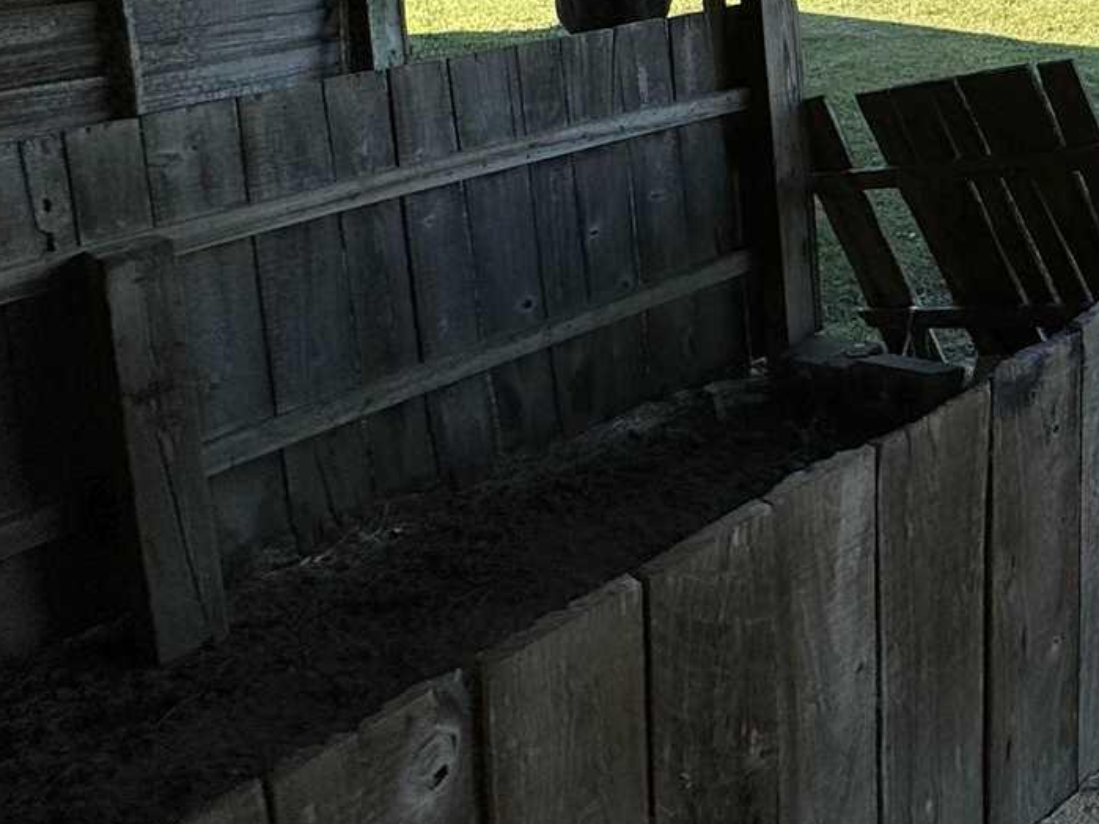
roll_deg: -1.4
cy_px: -86
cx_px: 1368
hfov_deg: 34.8
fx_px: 1301
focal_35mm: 41
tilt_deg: -7.3
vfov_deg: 31.2
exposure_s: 1/664
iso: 40
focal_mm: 2.22
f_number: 2.2
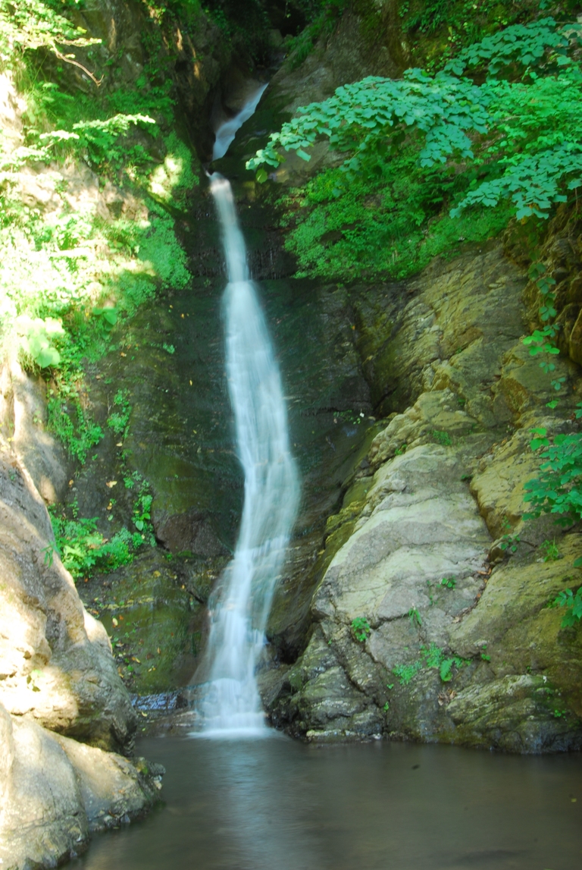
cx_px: 291
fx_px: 1233
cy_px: 435
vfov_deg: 38.8
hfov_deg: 26.6
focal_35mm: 51
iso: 100
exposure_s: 1.3
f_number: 29
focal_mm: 34
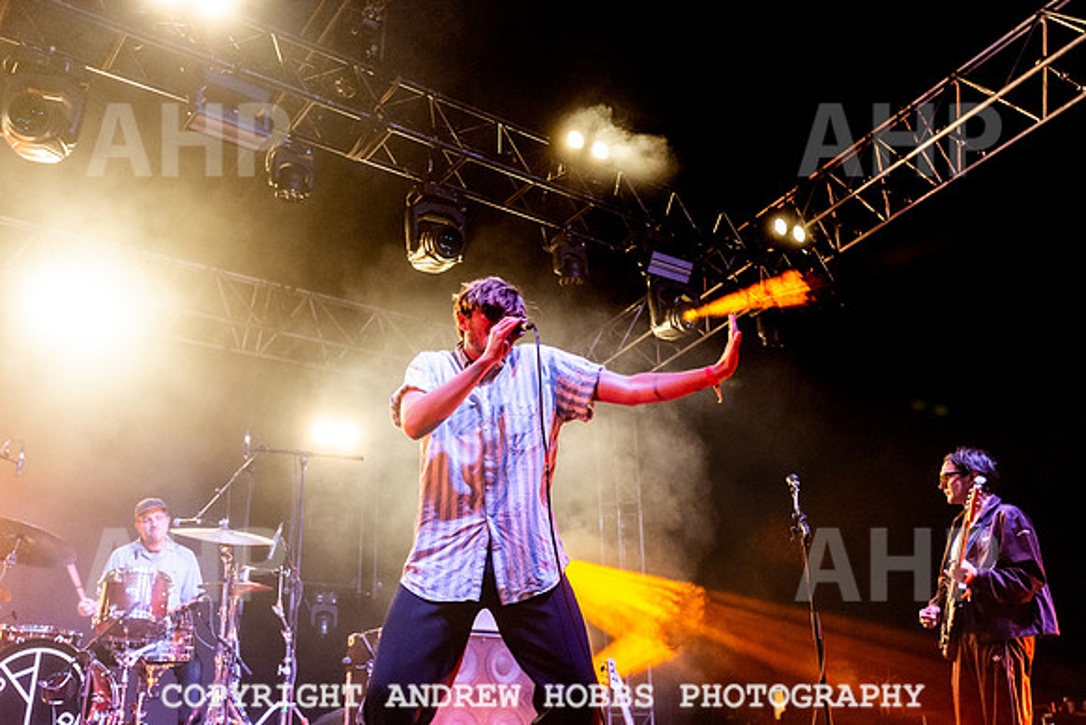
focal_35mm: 35
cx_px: 543
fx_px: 1057
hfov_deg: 54.4
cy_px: 362
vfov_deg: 37.8
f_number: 3.5
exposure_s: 1/160
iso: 4000
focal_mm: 35
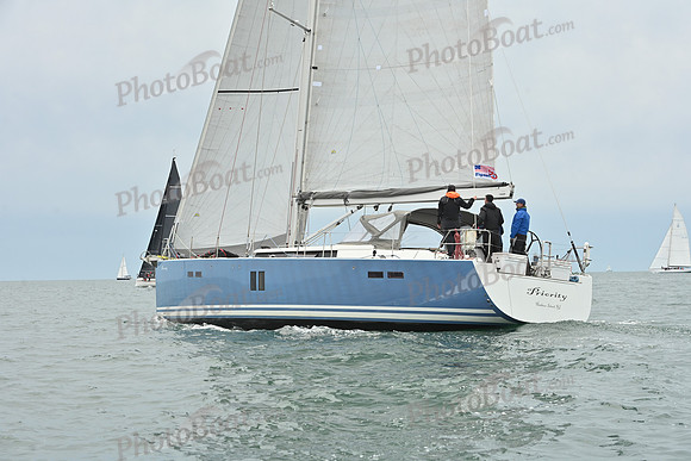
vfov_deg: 17.1
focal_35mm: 80
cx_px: 346
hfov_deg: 25.4
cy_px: 230
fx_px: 1536
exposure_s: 1/1000
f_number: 10
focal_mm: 80
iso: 320
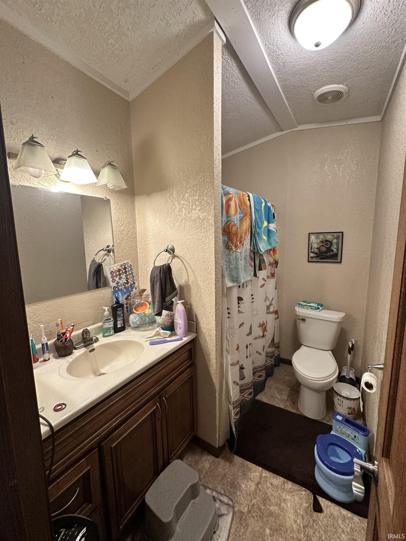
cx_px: 203
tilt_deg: -7.7
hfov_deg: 85.7
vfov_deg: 102.1
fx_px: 219
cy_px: 270
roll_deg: +0.3
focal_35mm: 14
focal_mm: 2.22
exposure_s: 1/120
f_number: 2.2
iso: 320
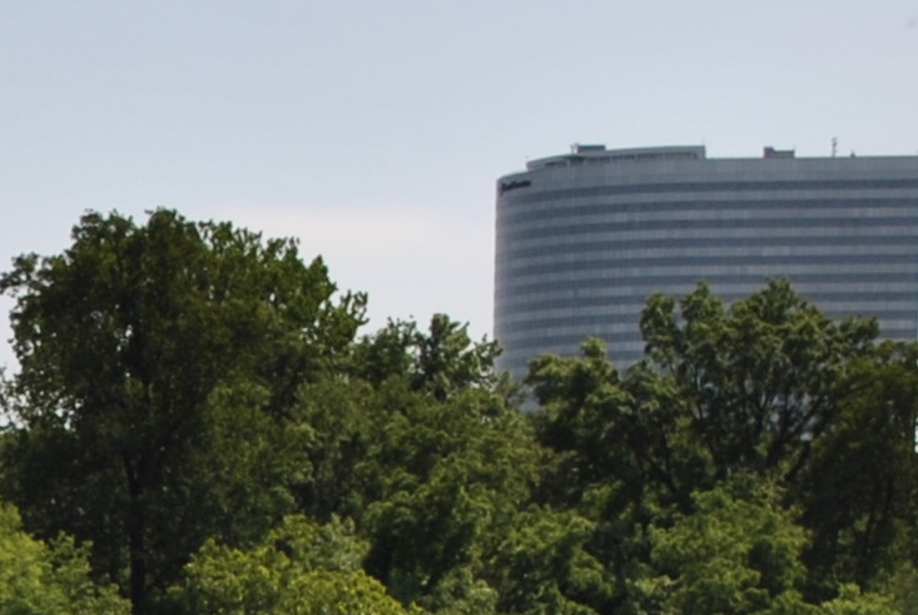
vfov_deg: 6.5
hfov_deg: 9.5
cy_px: 1195
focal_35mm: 206
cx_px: -684
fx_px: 5260
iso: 100
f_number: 5
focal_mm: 26
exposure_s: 1/800
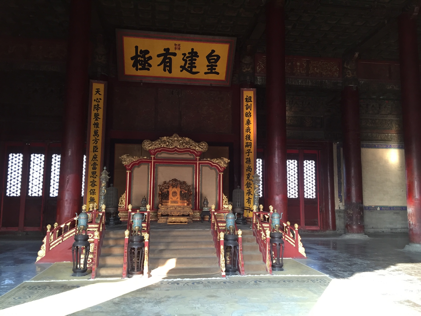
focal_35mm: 29
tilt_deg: +6.7
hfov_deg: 61.7
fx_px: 353
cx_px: 210
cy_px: 158
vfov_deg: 48.2
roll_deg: -0.6
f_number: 2.2
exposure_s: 1/33
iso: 64
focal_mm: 4.15
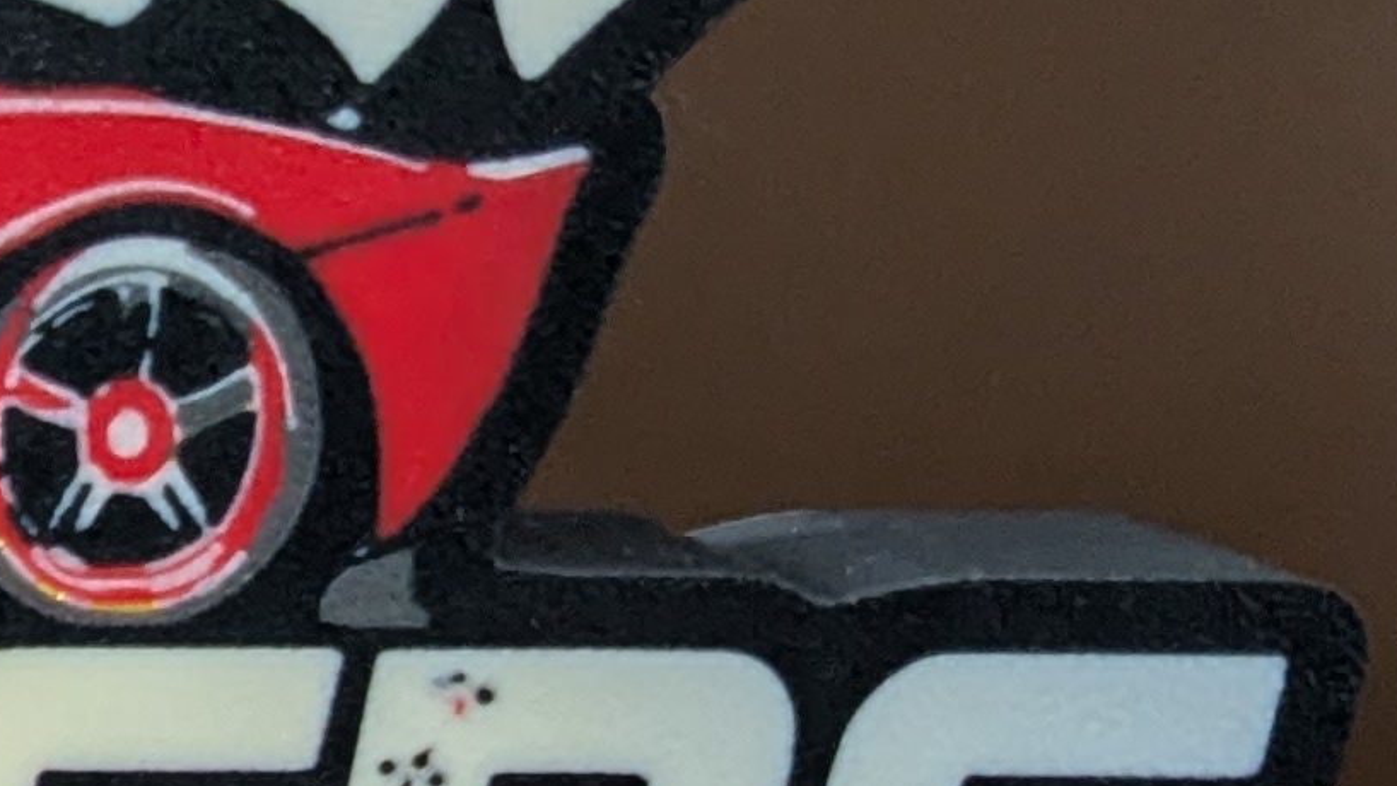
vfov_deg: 8.1
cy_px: 1398
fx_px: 5371
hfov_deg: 13.6
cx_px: -927
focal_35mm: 145
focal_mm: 4.38
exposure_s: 1/99.9
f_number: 1.73
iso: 353
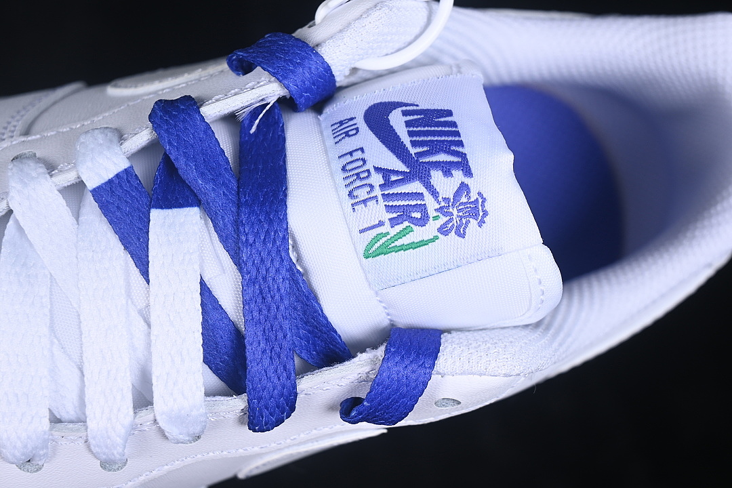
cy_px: 244
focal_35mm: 75
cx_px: 366
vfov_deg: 18.2
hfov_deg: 27.0
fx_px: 1525
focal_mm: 50
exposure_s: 1/80
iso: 160
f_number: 7.1
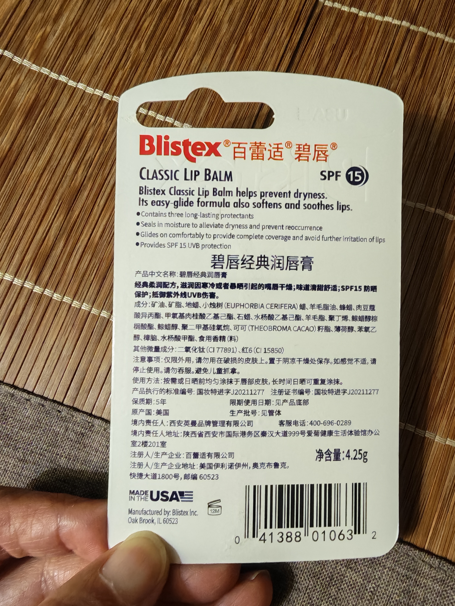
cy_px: 303
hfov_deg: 58.9
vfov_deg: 73.9
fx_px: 403
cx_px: 228
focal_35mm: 23
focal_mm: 1.82
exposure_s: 1/25
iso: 500
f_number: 2
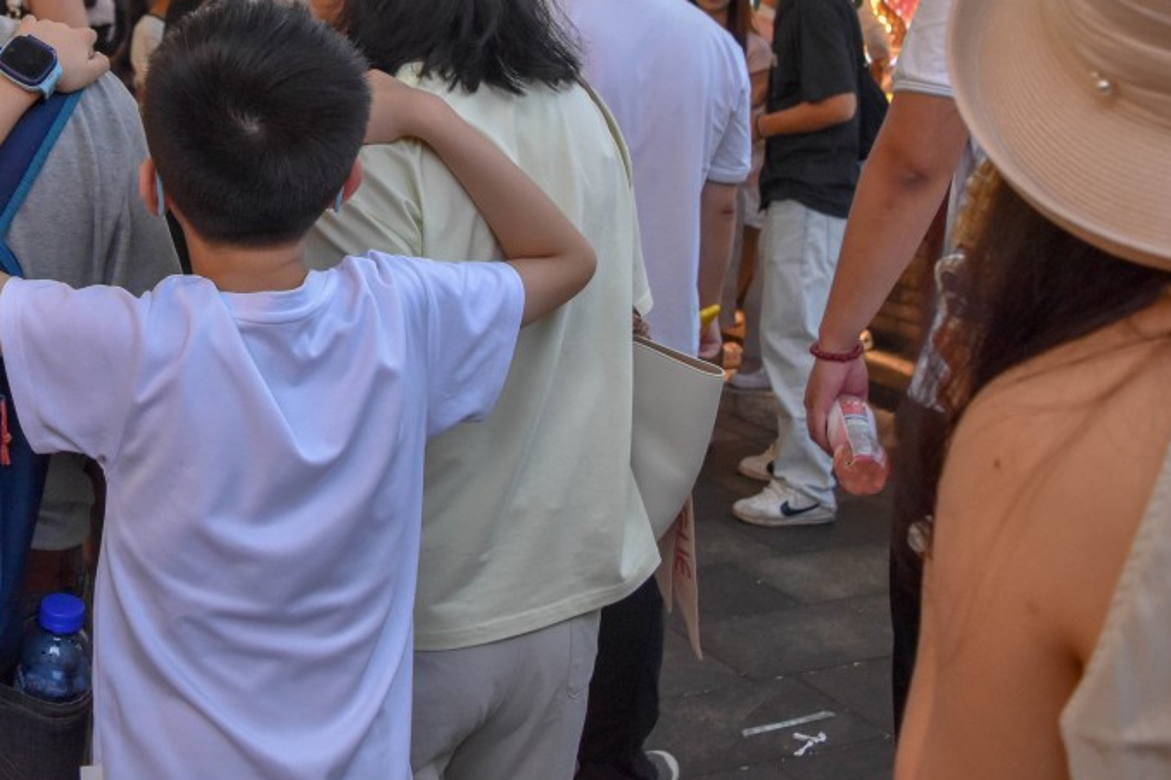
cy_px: 207
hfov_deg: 44.1
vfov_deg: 30.7
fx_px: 1399
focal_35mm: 43
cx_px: 311
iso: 1400
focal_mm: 18
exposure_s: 1/500
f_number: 3.5
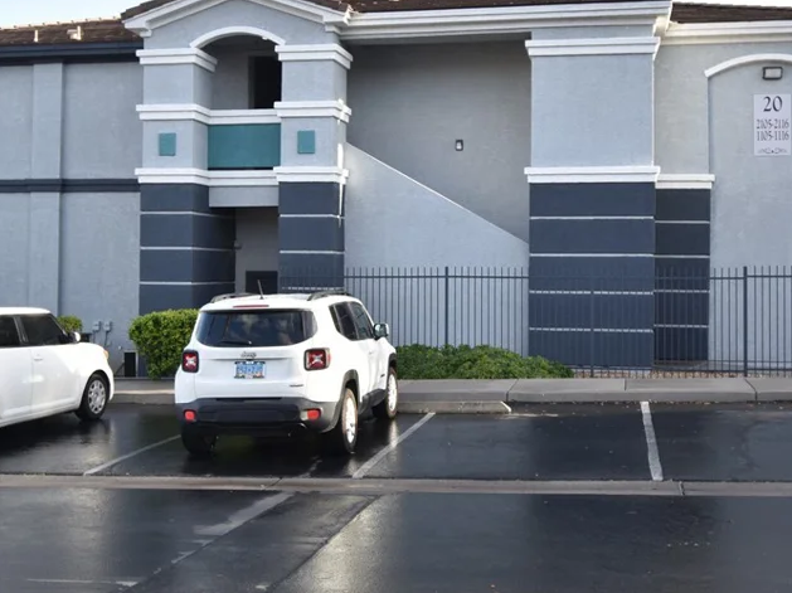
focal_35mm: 47
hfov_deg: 40.4
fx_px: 1075
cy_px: 230
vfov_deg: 30.7
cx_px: 418
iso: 100
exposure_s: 1/80
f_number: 5.6
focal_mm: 20
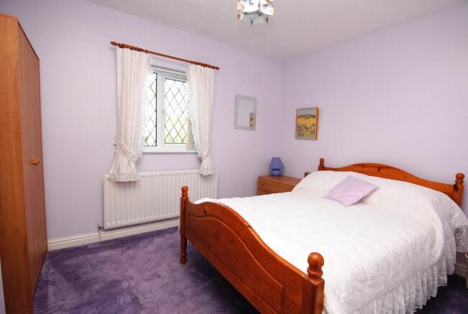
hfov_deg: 94.9
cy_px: 157
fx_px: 215
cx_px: 234
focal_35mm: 16
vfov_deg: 72.3
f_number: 4
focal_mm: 11
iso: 200
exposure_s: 1/60
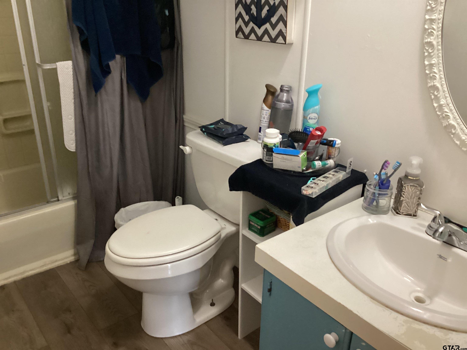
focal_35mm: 31
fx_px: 418
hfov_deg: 58.4
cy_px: 175
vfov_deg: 45.4
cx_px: 234
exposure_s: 1/40
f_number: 2.4
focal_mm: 3.3
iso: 400
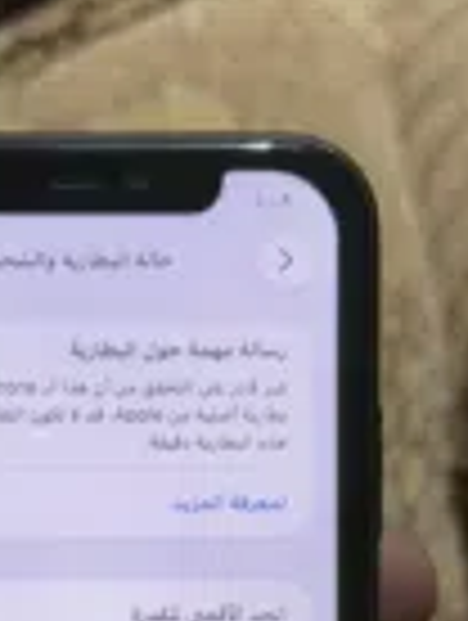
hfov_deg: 10.6
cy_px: 711
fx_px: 2498
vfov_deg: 13.8
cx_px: 50
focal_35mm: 139
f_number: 1.78
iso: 64
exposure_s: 1/50
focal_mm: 6.86
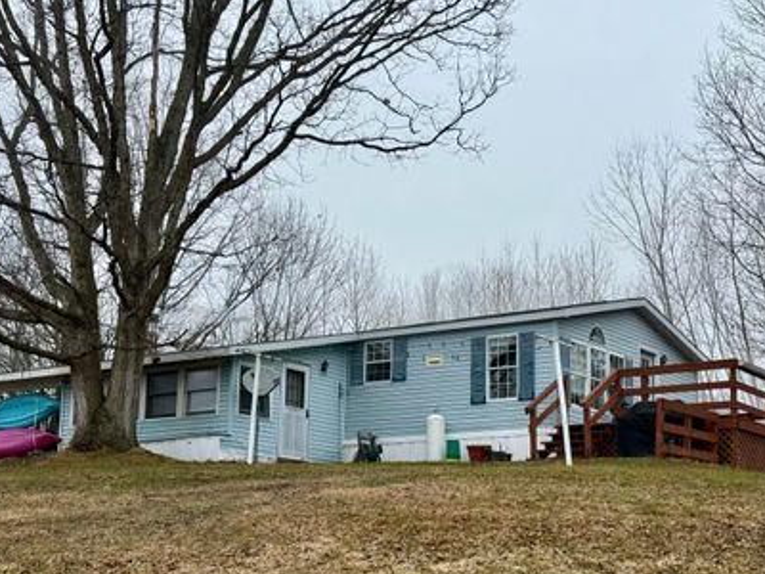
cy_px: 342
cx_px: 394
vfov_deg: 24.4
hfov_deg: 32.2
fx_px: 1326
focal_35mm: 60
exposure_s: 1/1543
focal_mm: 6.76
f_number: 1.78
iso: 64
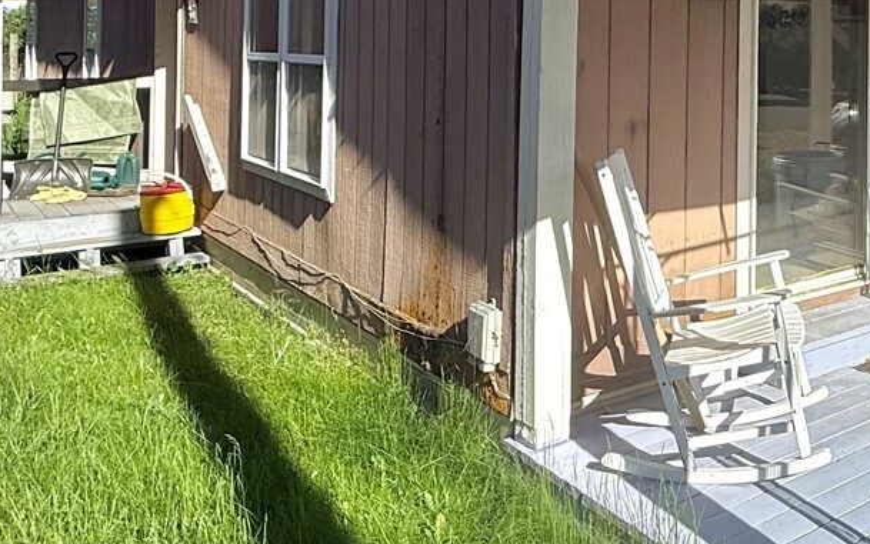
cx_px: 841
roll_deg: -1.2
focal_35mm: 39
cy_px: 54
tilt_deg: +0.9
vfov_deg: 31.3
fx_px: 925
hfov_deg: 44.1
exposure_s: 1/2410
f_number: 2.2
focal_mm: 2.22
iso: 50
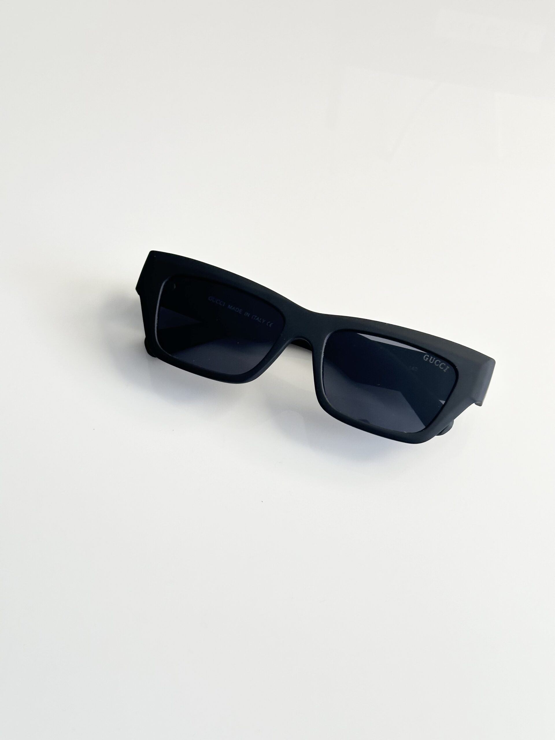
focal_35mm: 48
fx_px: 1026
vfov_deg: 39.7
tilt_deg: -58.8
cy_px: 370
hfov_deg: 30.3
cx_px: 278
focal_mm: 6.86
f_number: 1.78
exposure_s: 1/60
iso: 80
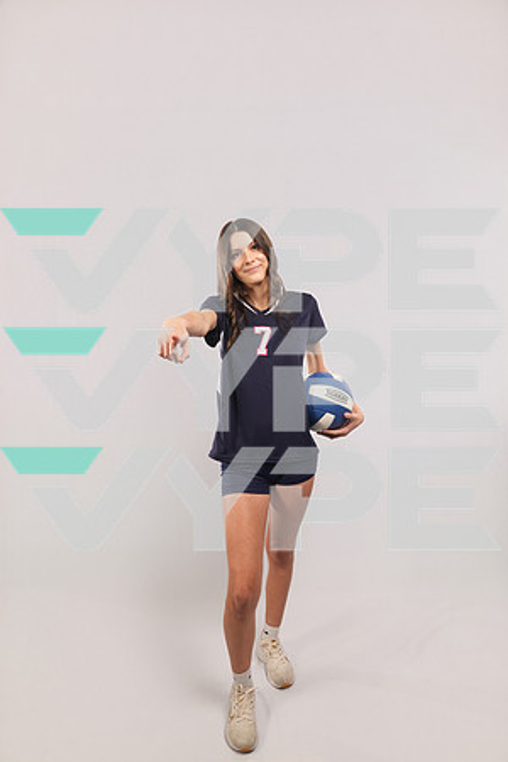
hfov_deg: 53.1
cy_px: 381
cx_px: 254
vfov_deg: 73.7
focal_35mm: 24
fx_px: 508
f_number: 7.1
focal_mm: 24
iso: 200
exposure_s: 1/100
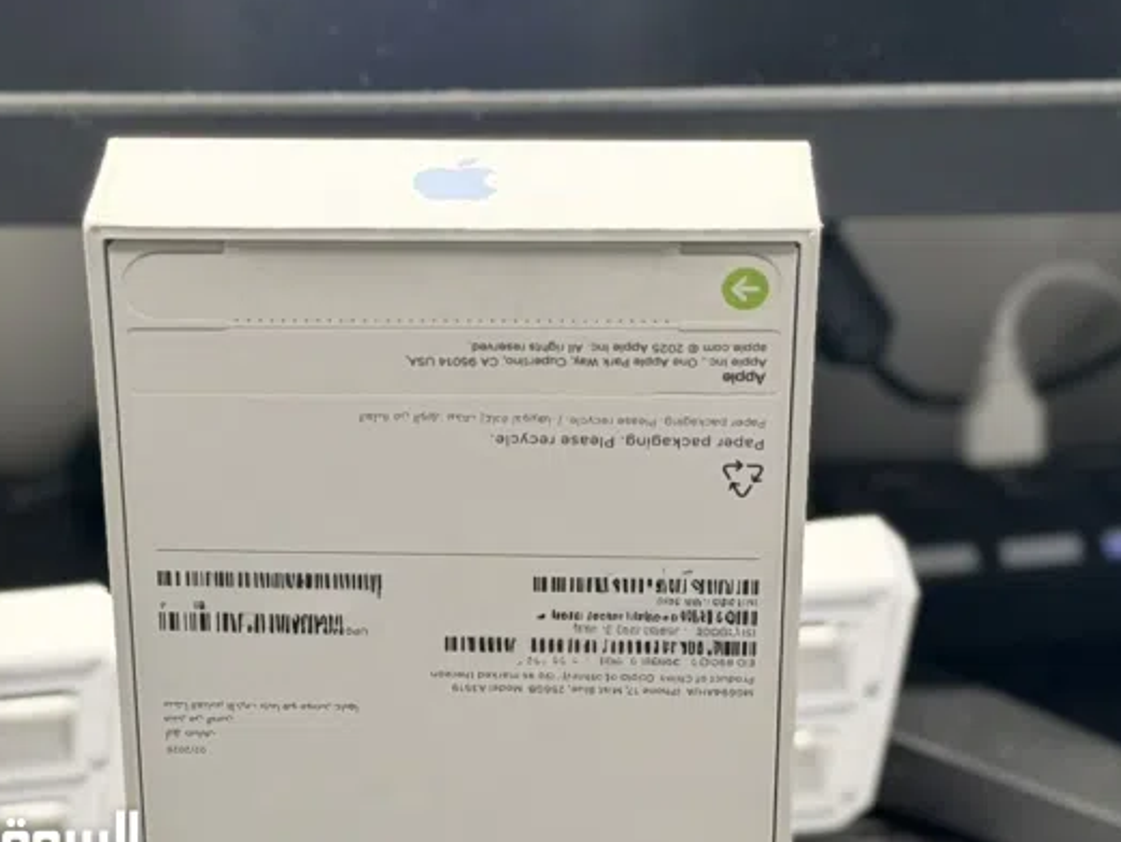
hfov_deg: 32.6
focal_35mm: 59
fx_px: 1911
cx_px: 463
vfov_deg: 24.8
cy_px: 500
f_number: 1.78
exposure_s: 1/40
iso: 400
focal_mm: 6.76
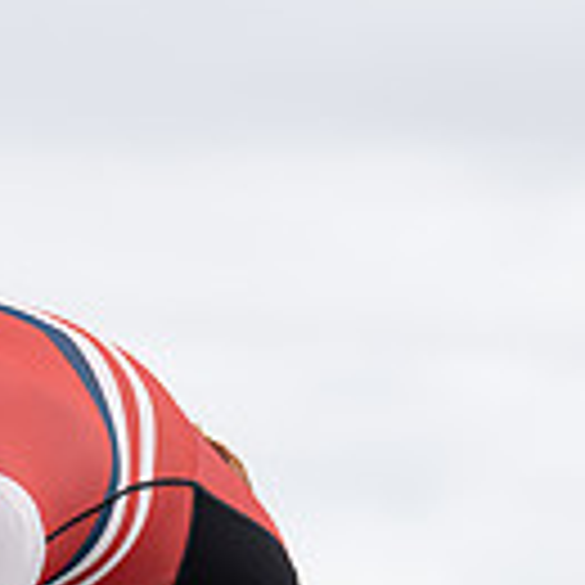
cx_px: -248
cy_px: 844
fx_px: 7342
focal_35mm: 384
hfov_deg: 4.5
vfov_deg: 4.5
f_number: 3.5
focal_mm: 101
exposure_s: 1/1000
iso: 125
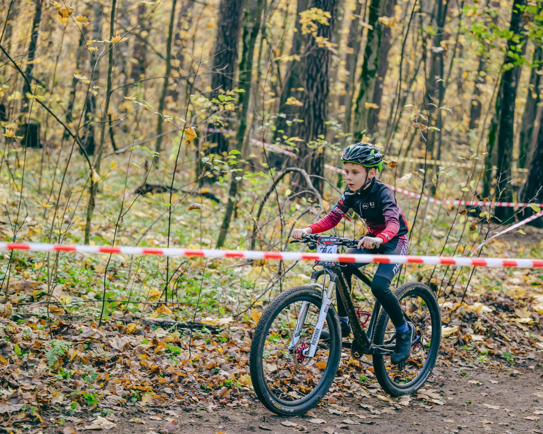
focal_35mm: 79
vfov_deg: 19.4
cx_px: 325
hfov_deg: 24.1
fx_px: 1270
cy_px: 217
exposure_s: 1/1000
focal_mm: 70
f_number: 2.8
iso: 2000
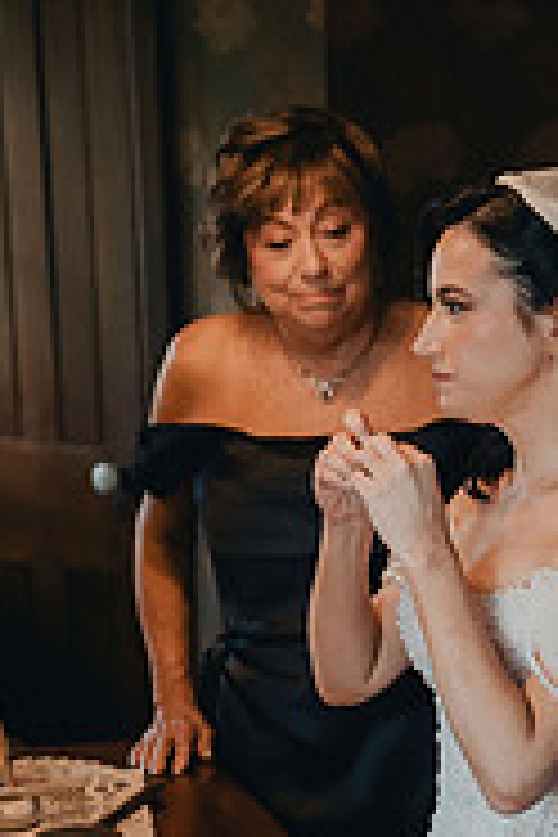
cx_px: 531
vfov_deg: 21.9
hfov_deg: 14.7
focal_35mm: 92
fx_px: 2139
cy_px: 652
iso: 2000
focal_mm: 38
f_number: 2.8
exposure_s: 1/400
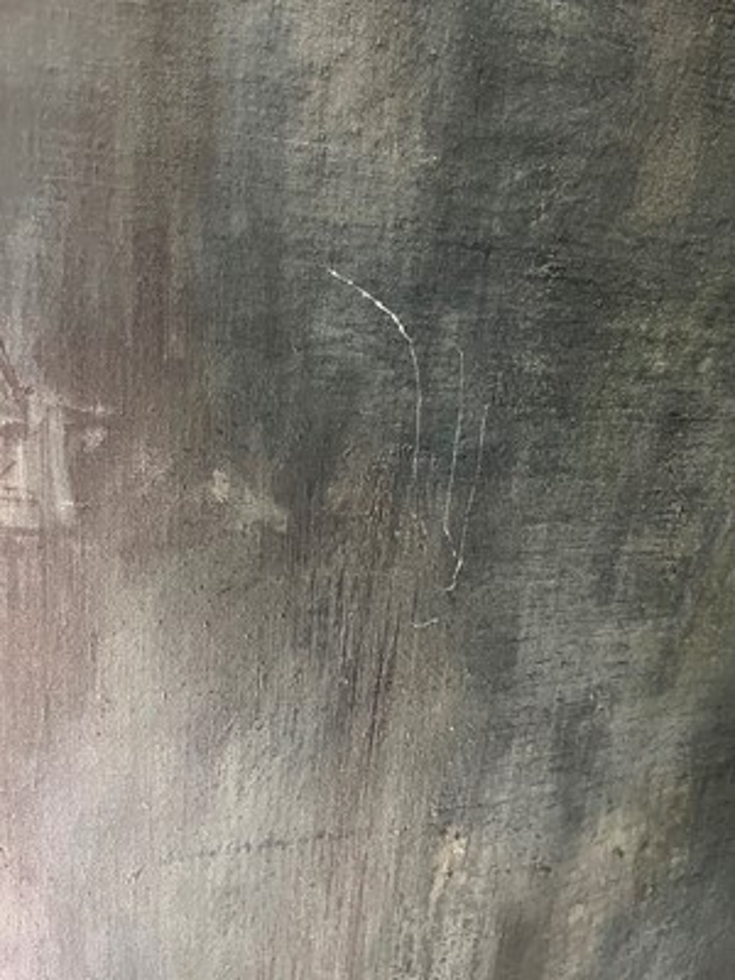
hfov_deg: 53.1
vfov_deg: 67.3
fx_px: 736
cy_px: 490
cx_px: 368
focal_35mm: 26
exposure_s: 1/25
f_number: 1.6
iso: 500
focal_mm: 5.1
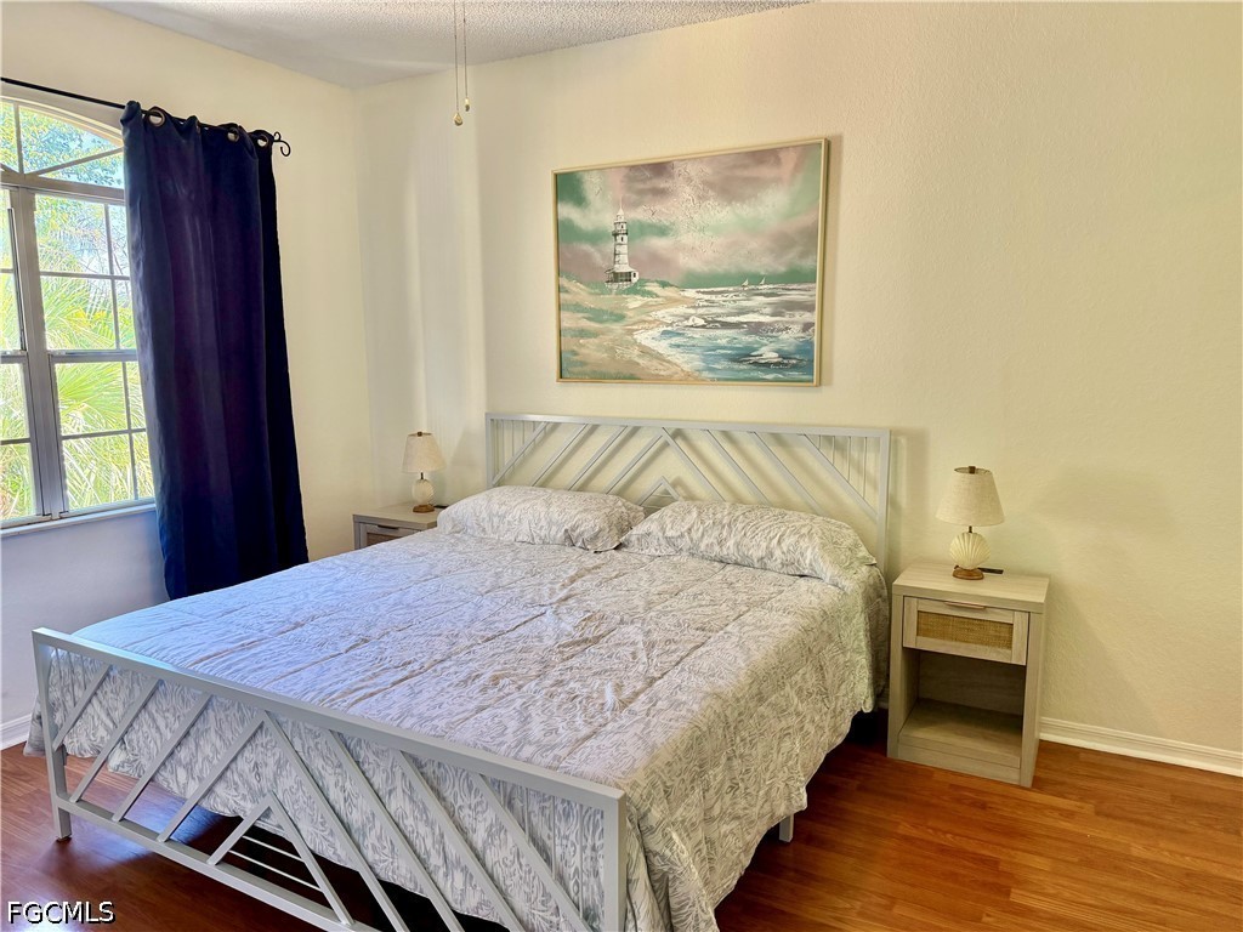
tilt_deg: -8.5
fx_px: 862
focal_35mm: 24
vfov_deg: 56.8
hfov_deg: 71.6
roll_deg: +0.7
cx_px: 622
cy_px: 466
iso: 200
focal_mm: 6.76
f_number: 1.78
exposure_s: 1/158
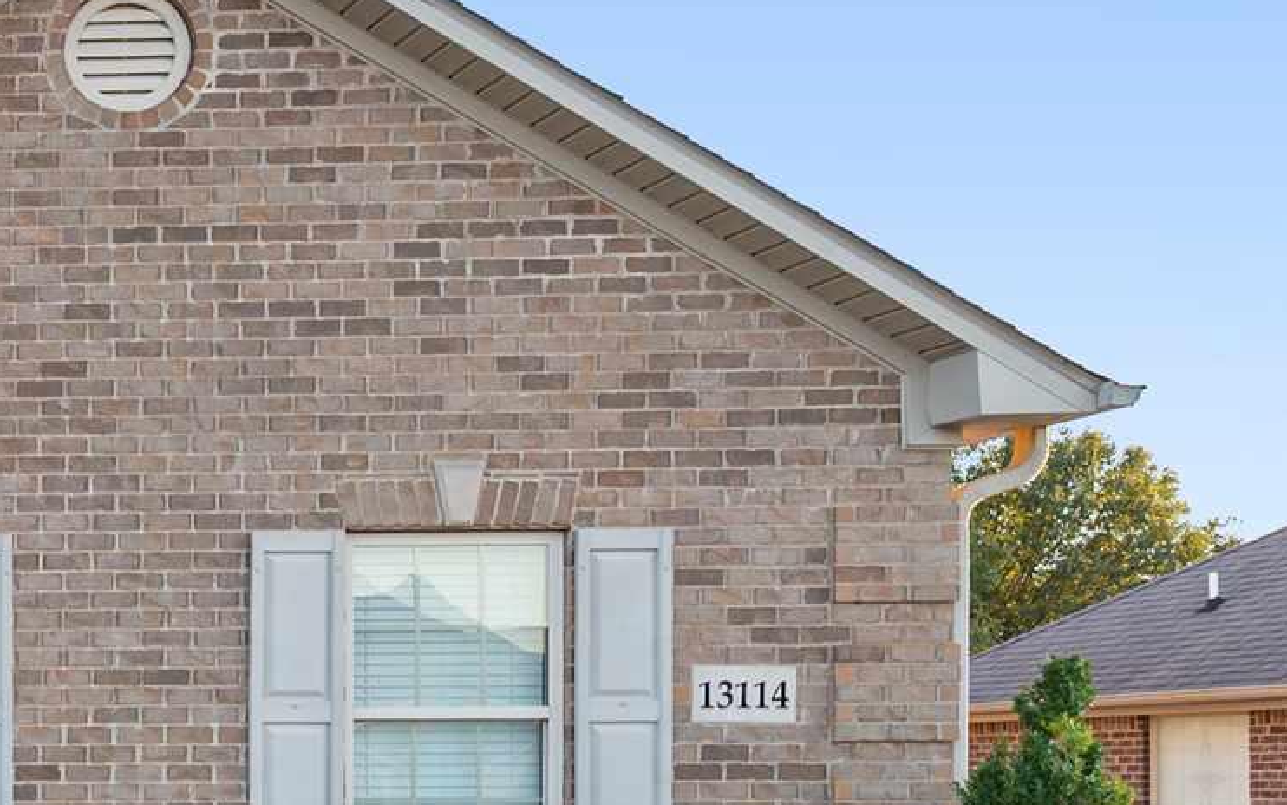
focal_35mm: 59
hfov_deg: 25.1
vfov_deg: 21.4
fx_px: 2070
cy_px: 766
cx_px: -702
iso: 125
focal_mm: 14
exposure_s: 1/25
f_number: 5
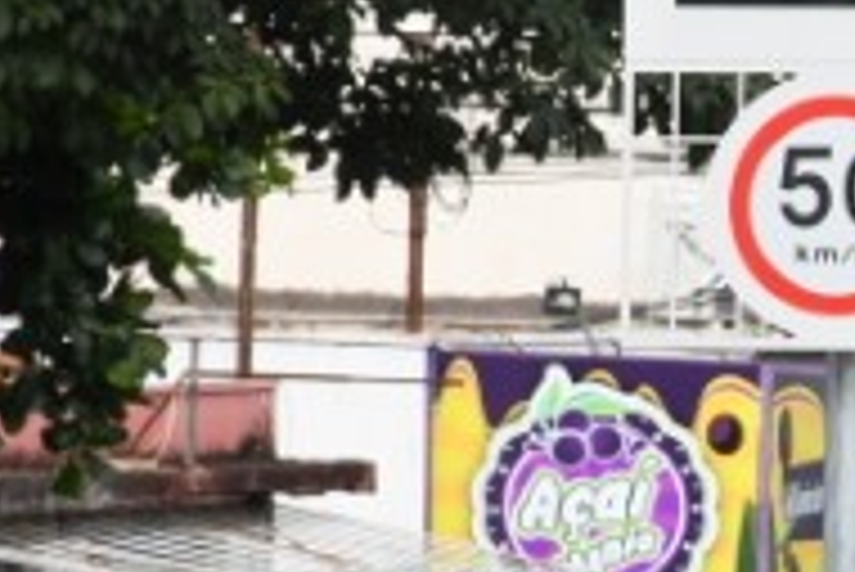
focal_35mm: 656
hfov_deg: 3.1
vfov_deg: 2.1
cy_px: 475
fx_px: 15591
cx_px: 1400
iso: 800
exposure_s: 1/250
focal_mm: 130
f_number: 20
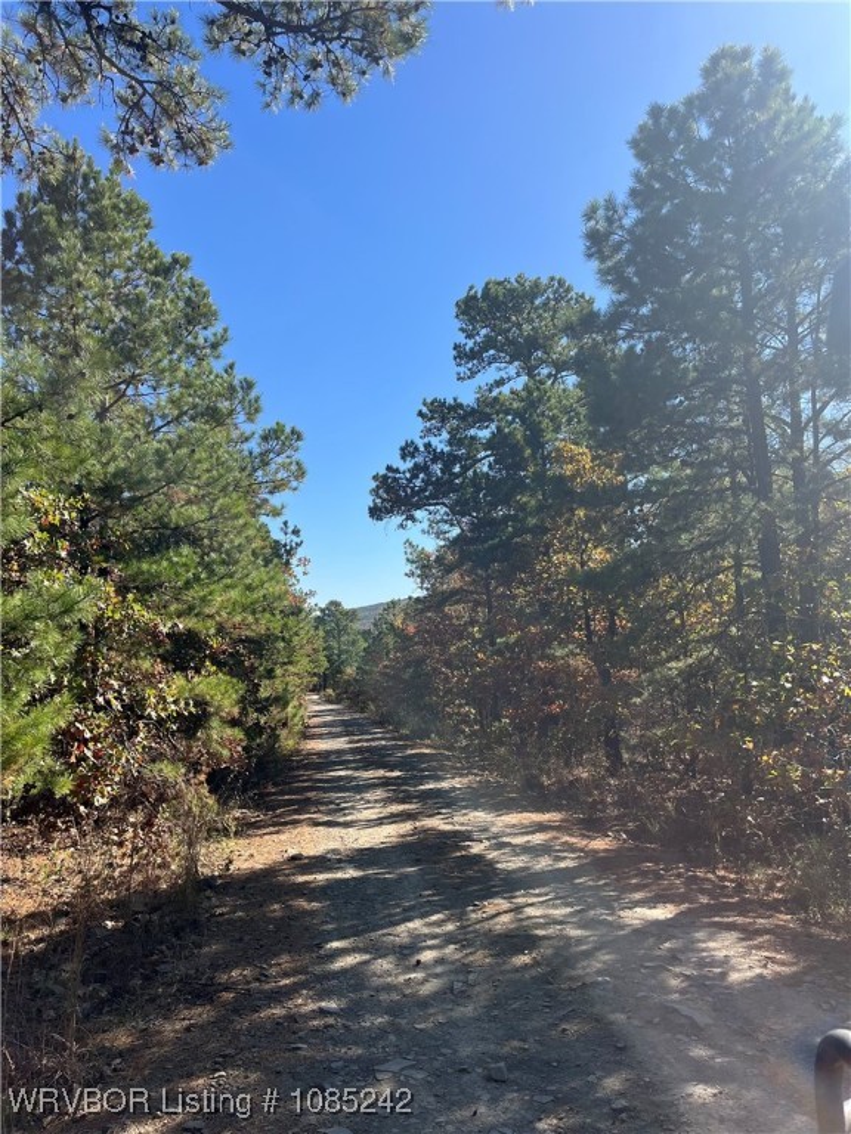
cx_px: 426
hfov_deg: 53.1
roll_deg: +1.6
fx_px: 852
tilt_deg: +2.6
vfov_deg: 67.3
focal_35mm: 26
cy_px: 567
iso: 50
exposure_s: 1/2513
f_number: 1.6
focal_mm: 5.1
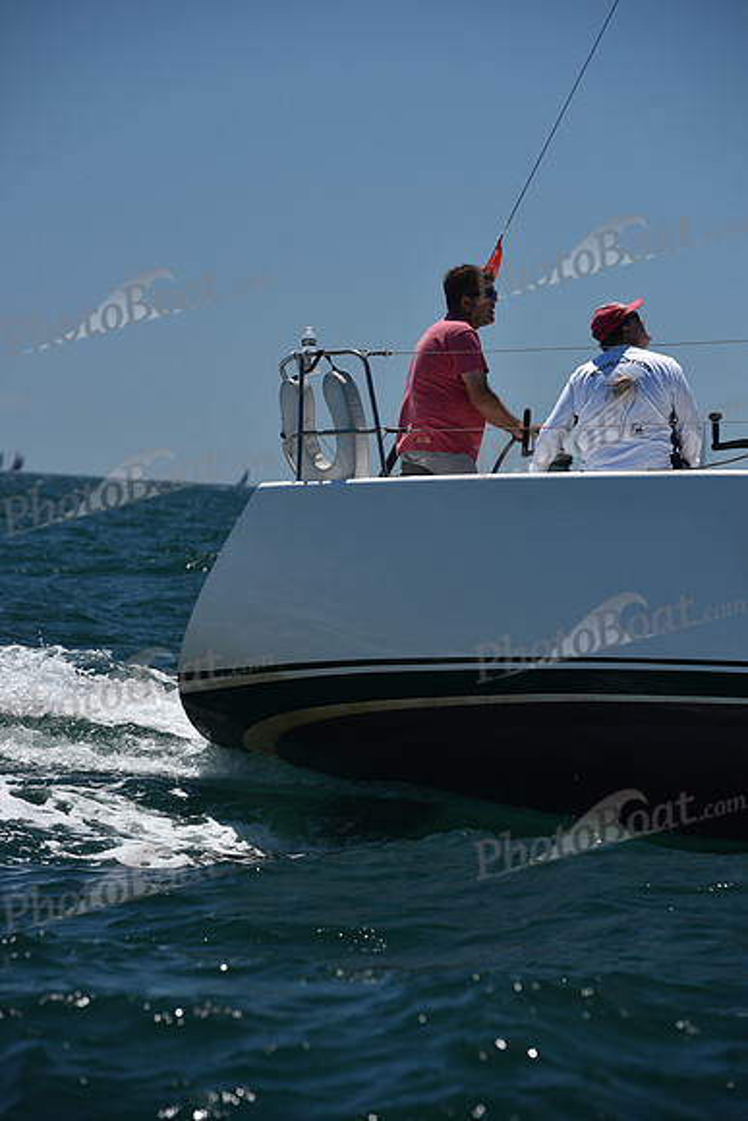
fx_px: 5139
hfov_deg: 8.3
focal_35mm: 165
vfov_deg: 12.4
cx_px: 374
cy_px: 560
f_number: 7.1
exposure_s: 1/800
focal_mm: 165
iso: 250
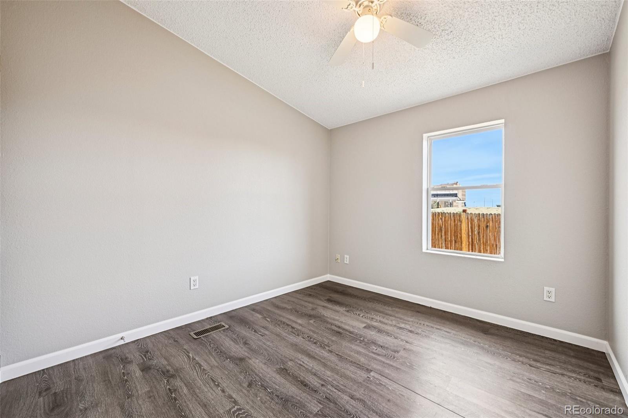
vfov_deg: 81.2
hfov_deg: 104.3
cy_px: 209
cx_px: 314
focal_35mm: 14
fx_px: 244
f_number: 11
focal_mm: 14
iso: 360
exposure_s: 1/15
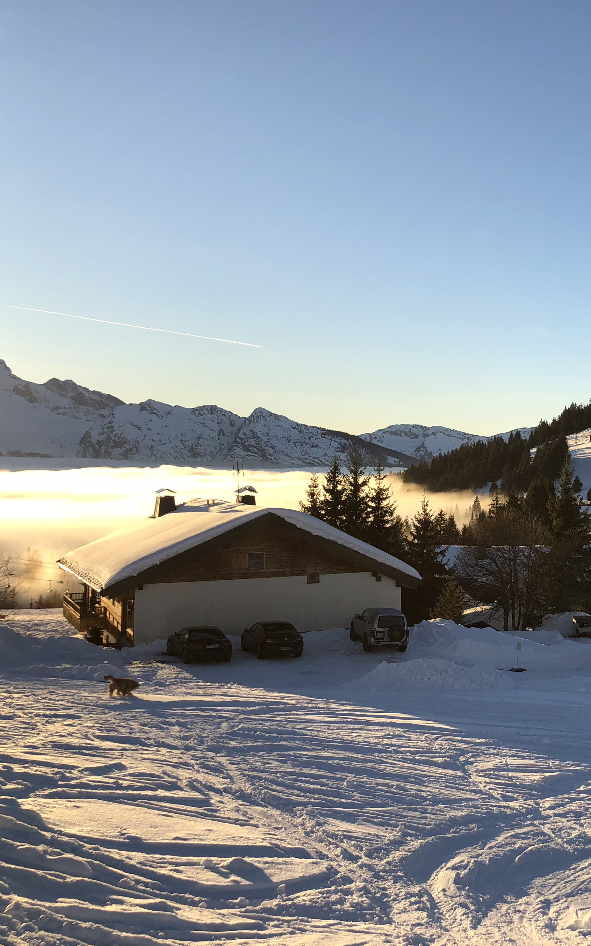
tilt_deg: -0.7
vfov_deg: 49.3
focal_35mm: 40
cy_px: 469
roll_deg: +0.0
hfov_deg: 29.6
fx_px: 1031
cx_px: 607
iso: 20
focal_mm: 4
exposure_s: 1/1372
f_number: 1.8
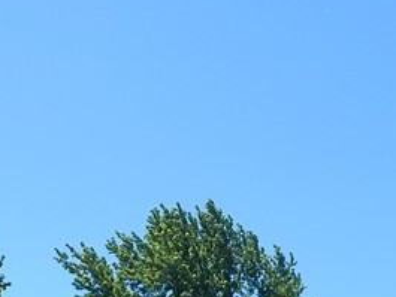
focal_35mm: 85
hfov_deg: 23.0
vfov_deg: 16.2
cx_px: 226
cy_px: 413
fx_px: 973
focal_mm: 4
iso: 125
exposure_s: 1/400
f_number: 6
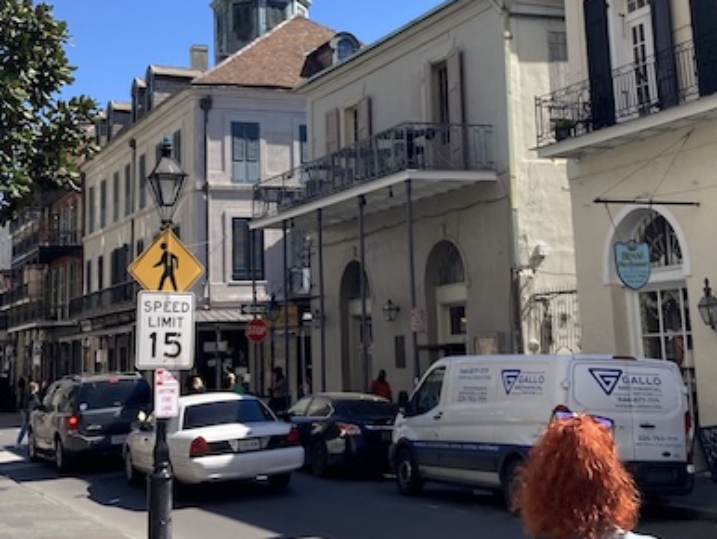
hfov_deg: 33.2
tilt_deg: +15.2
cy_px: 136
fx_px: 1202
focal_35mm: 58
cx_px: 386
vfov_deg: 25.0
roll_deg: +2.5
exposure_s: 1/1080
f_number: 1.8
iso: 20
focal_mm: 3.99
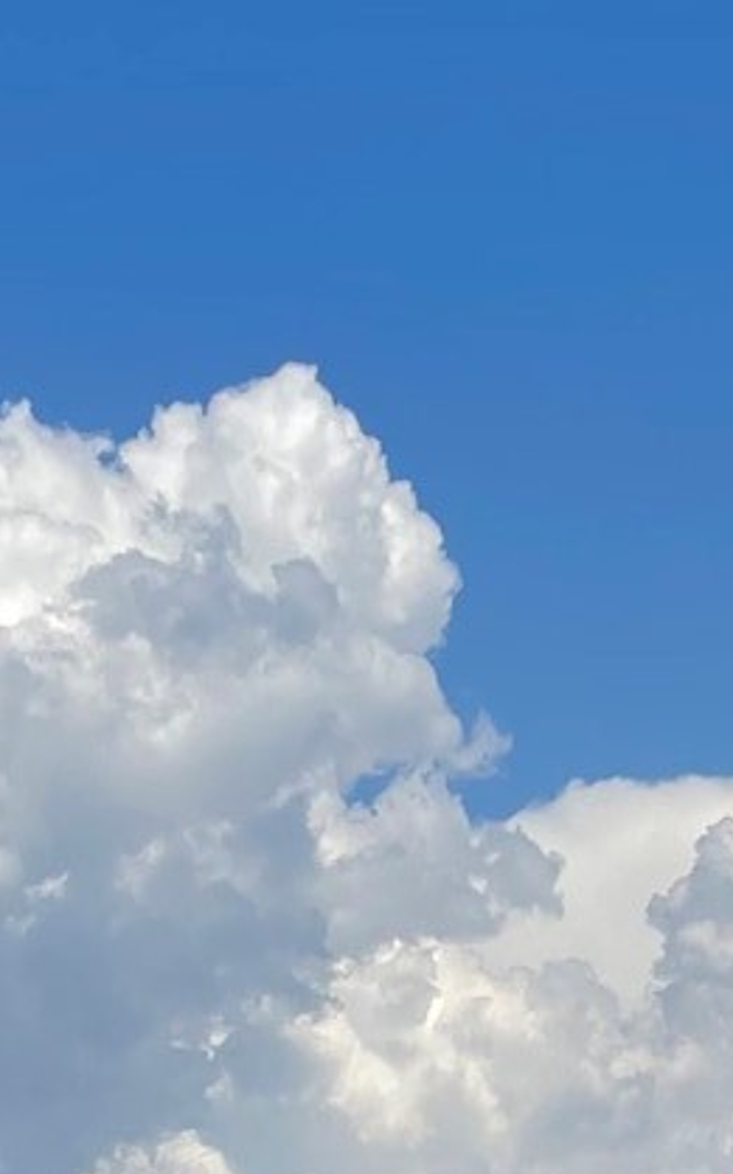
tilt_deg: -3.2
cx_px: 270
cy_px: 2067
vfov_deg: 13.9
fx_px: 4318
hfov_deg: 9.7
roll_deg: -1.6
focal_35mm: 135
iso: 32
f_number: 1.6
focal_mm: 4.2
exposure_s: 1/4464
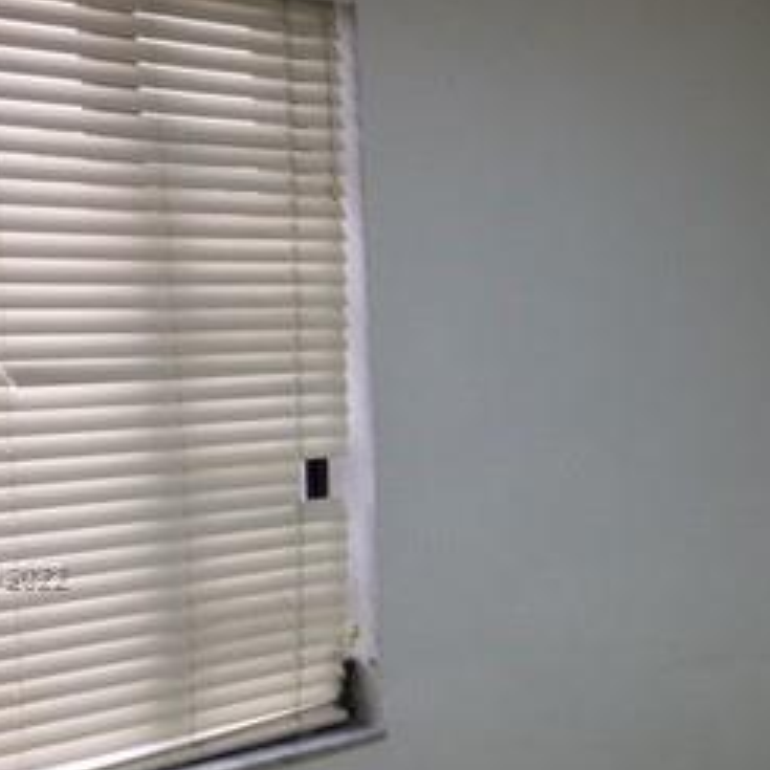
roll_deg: +0.7
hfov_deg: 25.2
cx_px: 635
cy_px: 578
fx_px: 1686
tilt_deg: -6.1
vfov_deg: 25.4
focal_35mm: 67
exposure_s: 1/33
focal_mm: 4.15
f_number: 2.2
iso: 25
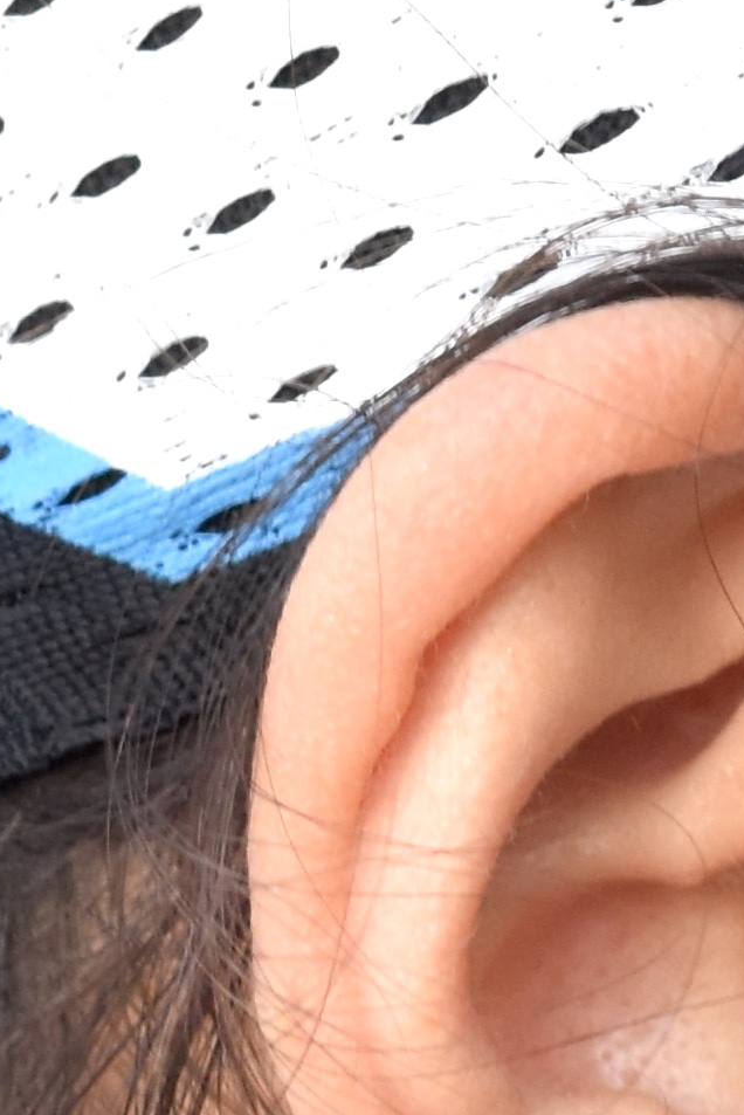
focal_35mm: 472
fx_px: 14620
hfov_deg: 2.9
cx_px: 1058
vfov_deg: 4.4
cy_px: -54
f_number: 4
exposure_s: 1/60
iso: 640
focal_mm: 50
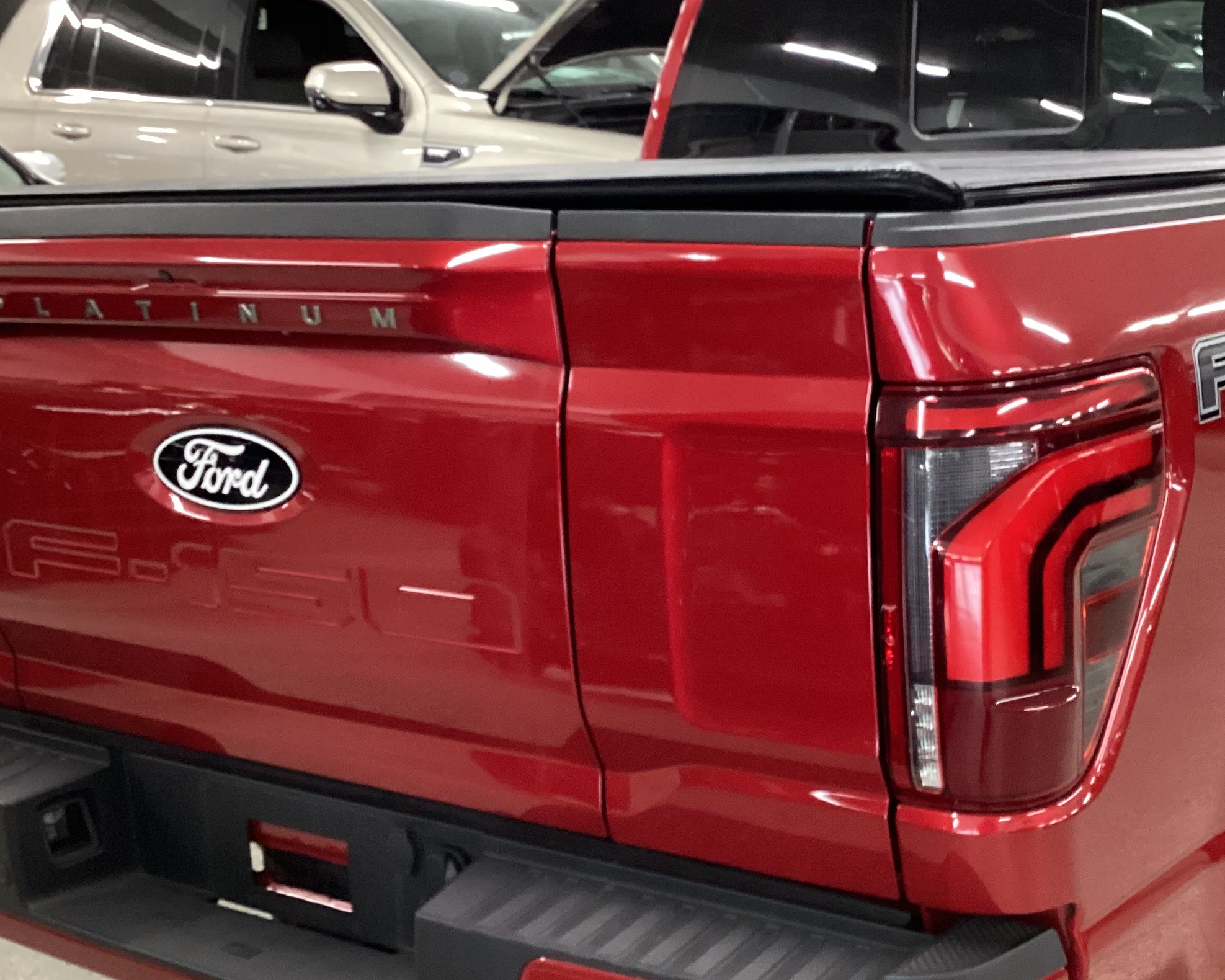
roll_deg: -0.5
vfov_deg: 30.2
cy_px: 454
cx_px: 753
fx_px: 1813
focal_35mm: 50
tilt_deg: -14.2
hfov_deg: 37.2
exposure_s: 1/30
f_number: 2.4
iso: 400
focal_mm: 3.3
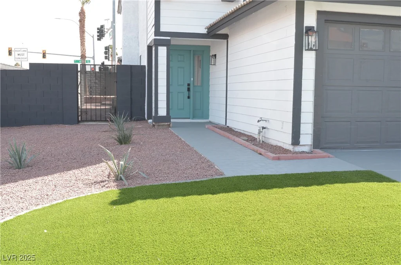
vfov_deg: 34.1
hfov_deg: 49.6
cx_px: 200
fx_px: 433
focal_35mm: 39
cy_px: 132
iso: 200
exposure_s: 1/200
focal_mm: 26
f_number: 5.6
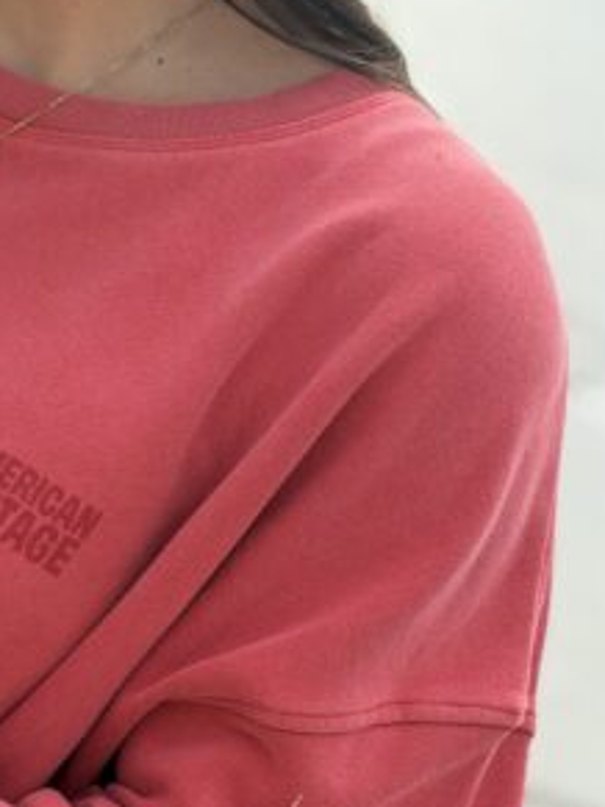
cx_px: 83
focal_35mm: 99
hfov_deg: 14.8
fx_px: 2309
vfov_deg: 19.8
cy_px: 438
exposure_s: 1/1730
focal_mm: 6.93
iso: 100
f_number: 1.8
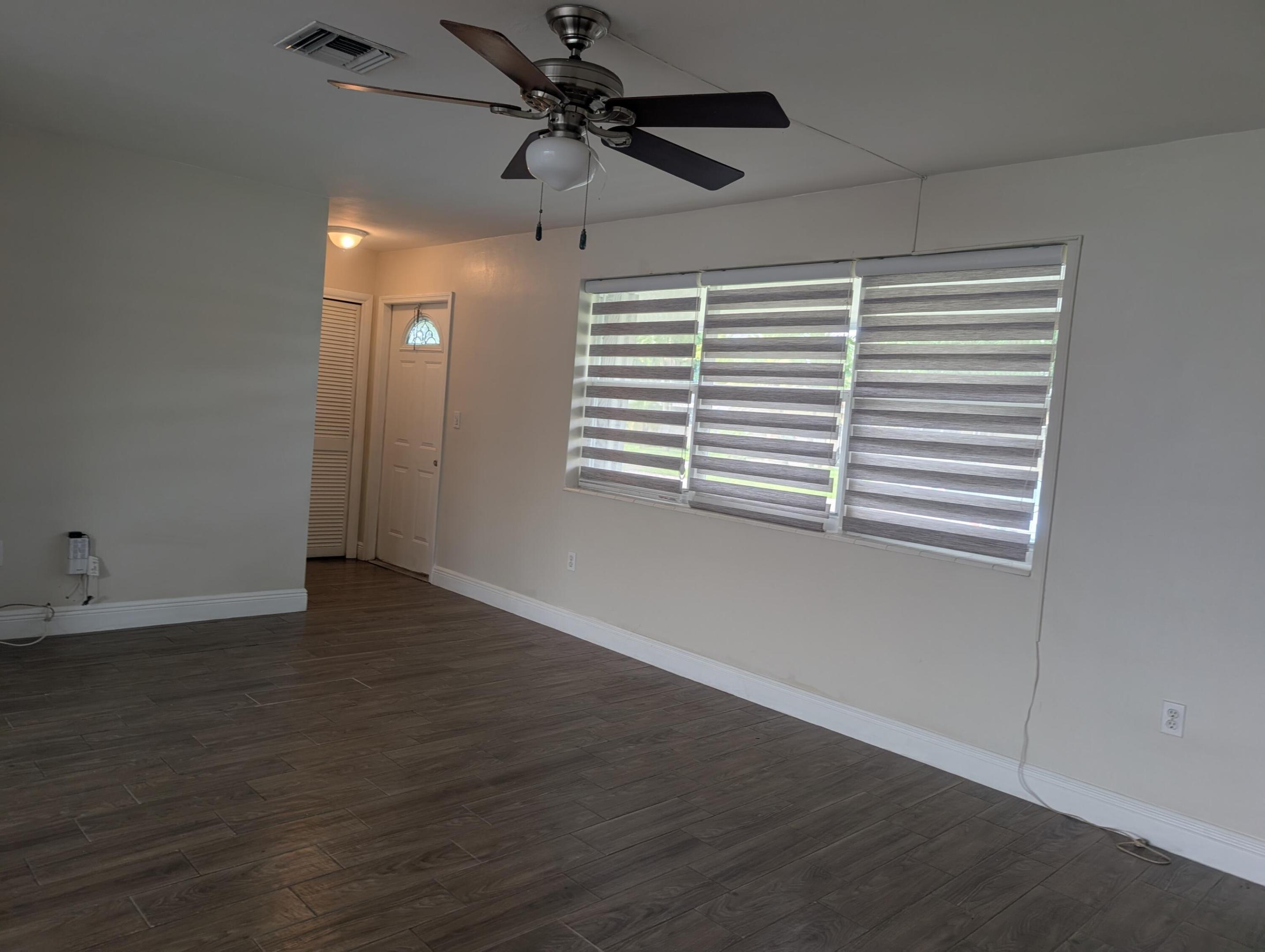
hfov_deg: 71.5
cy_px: 476
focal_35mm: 24
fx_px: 878
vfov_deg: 56.9
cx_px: 632
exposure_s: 1/202
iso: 20
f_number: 1.68
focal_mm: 6.9
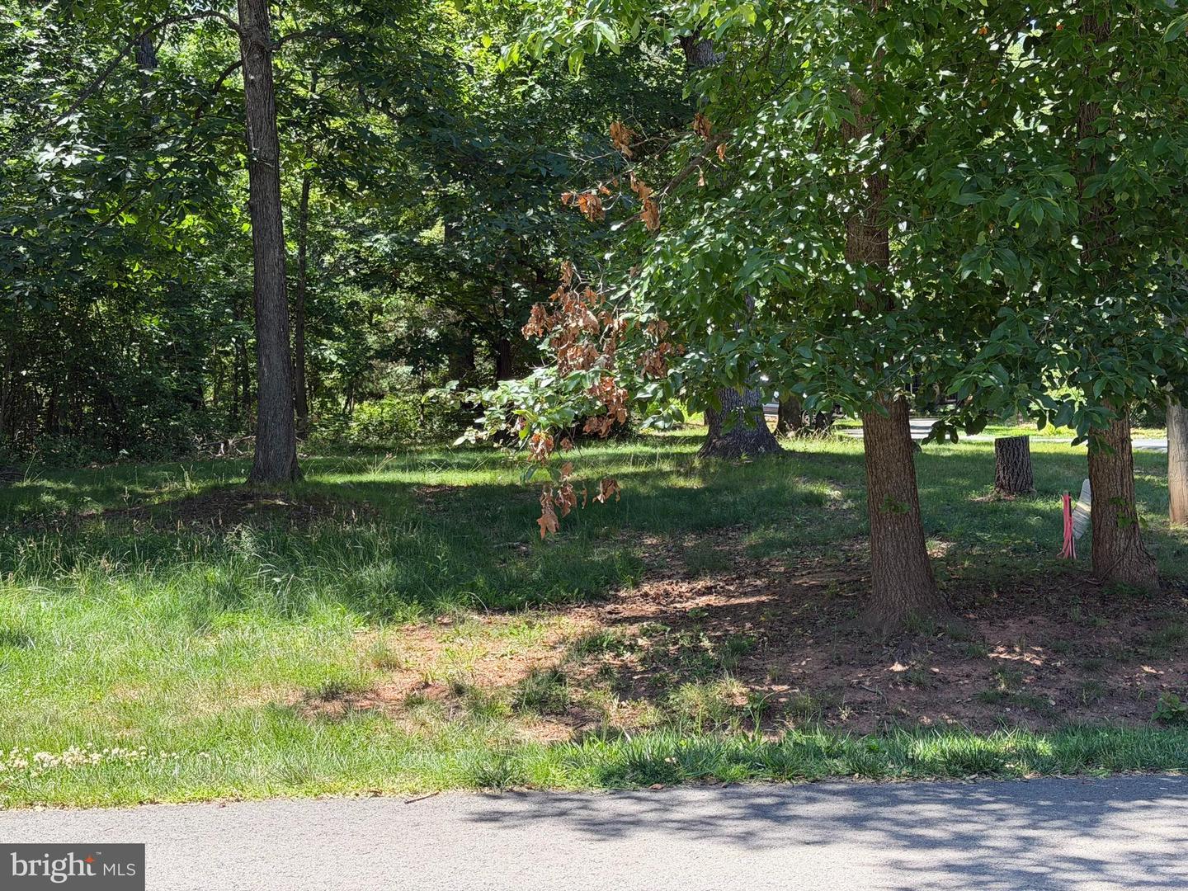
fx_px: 1647
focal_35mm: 48
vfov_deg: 30.3
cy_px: 446
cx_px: 594
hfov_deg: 39.7
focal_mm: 6.76
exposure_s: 1/450
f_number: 1.78
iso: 80
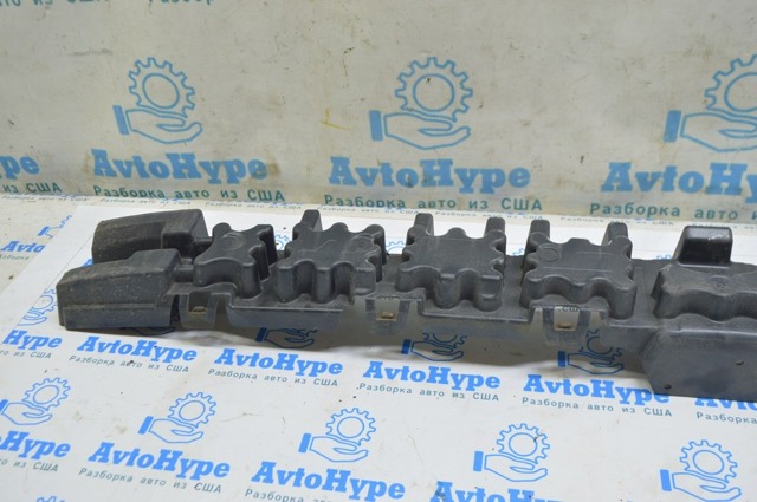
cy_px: 251
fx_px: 725
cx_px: 378
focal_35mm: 34
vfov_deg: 38.3
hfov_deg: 55.2
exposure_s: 1/20
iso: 400
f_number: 5.6
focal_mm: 23
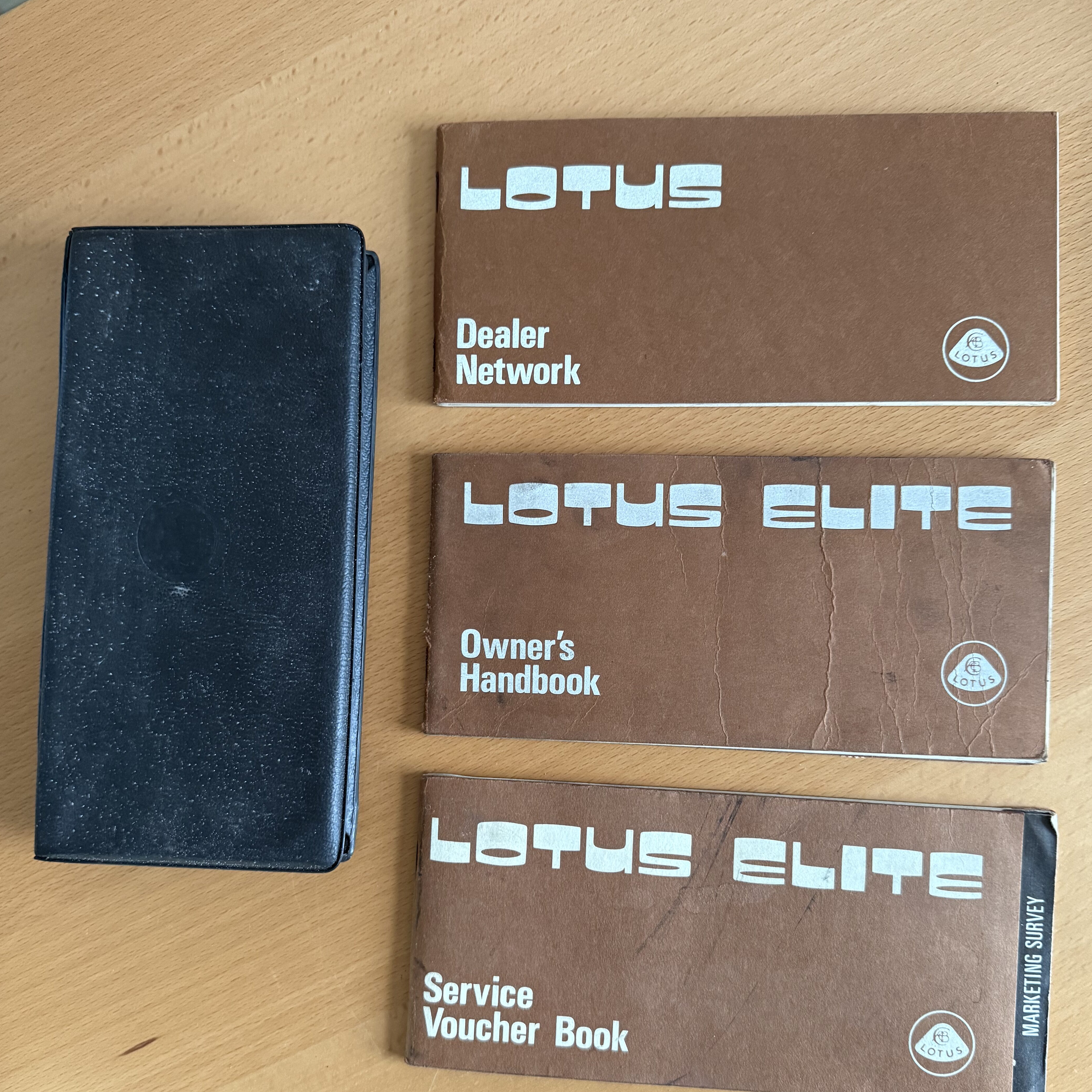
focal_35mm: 29
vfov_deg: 55.4
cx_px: 557
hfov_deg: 55.6
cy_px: 624
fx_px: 1035
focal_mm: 6.76
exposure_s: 1/60
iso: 500
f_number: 1.78
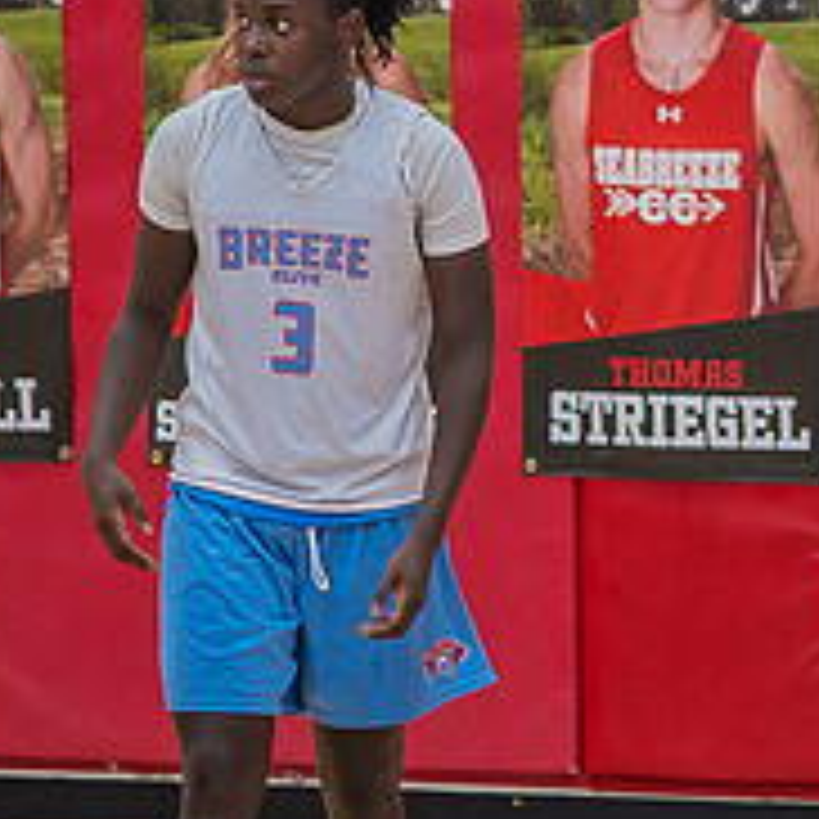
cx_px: 738
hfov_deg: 2.8
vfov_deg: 2.8
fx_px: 16837
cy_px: 346
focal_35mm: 629
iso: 1000
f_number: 5.3
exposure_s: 1/250
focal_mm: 220
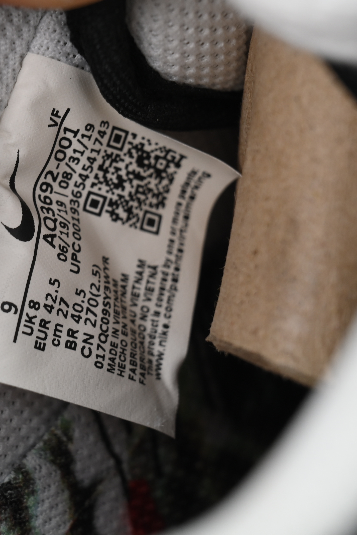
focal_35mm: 198
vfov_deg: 10.4
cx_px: 63
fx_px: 2945
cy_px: 244
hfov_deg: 6.9
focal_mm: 120
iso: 400
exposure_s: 1/100
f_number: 9
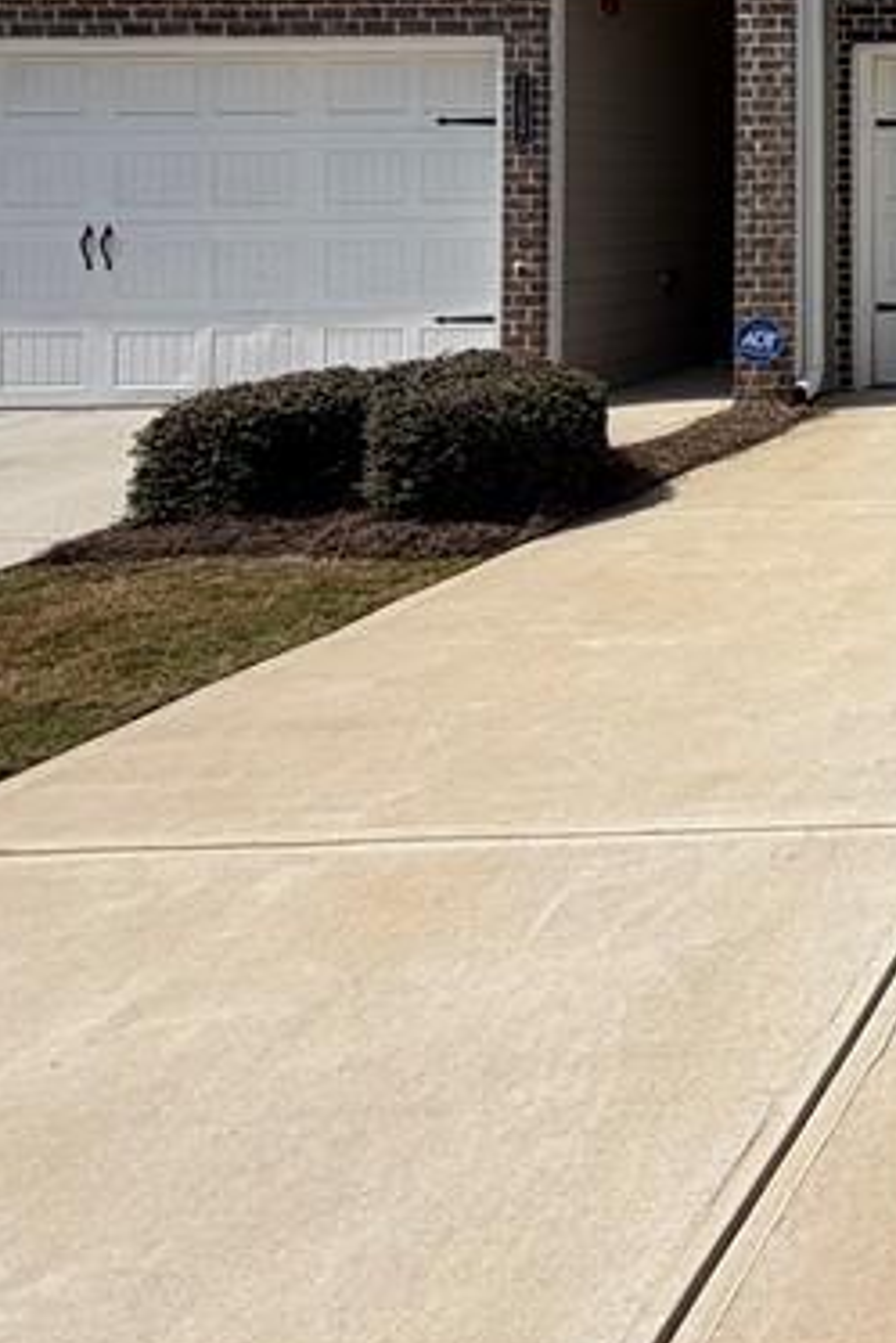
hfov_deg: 23.7
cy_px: 126
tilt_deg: +1.5
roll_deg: +0.5
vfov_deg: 44.0
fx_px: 1492
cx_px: 1461
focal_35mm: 40
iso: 20
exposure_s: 1/1368
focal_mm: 2.22
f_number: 2.2
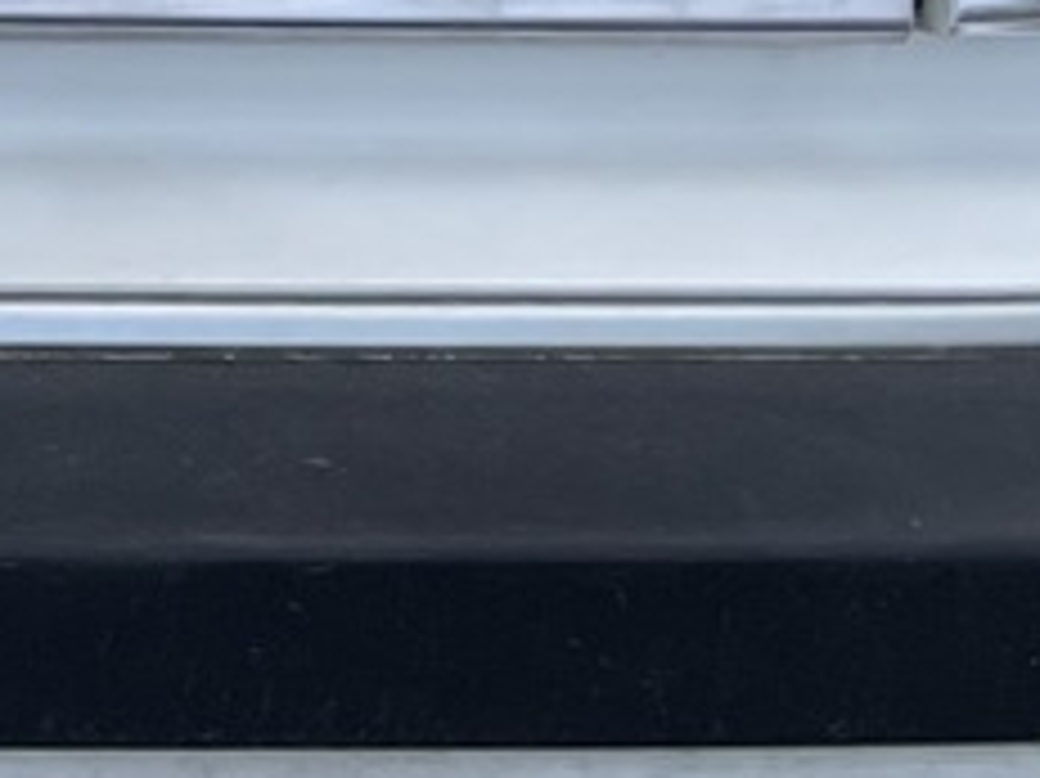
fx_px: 5405
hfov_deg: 9.6
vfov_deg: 7.9
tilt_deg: -14.5
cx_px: -1562
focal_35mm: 180
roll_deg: -2.8
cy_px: -769
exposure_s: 1/2092
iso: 32
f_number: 1.6
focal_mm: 4.2
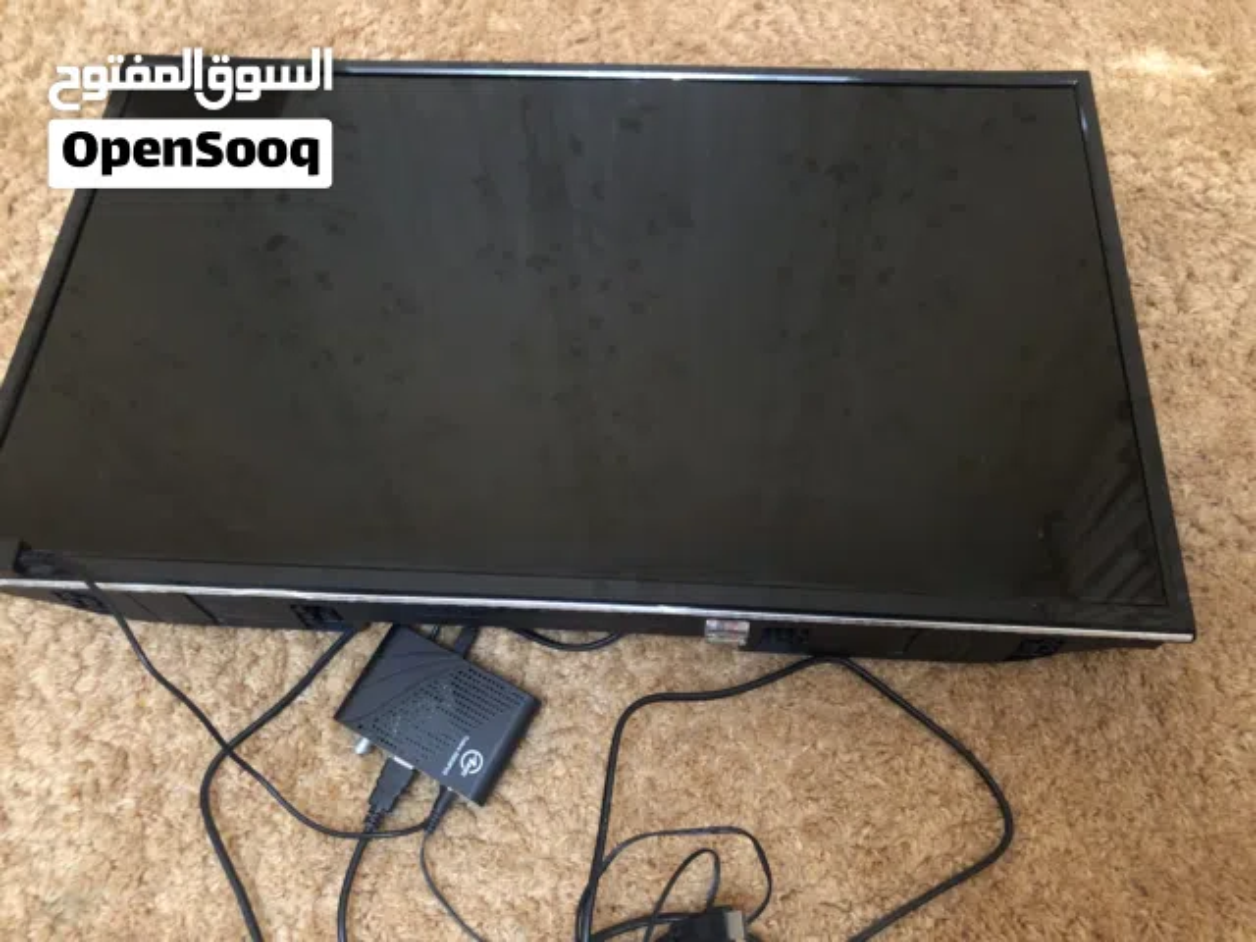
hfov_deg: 63.4
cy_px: 471
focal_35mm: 28
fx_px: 1016
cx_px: 628
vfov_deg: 49.7
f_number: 1.8
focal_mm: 3.99
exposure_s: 1/4
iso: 125
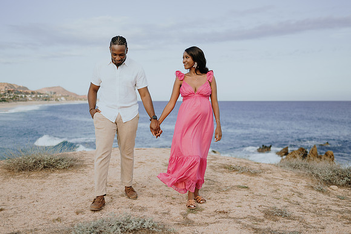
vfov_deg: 37.7
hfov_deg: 54.2
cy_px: 117
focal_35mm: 35
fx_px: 343
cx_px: 176
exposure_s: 1/800
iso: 50
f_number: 1.8
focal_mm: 35
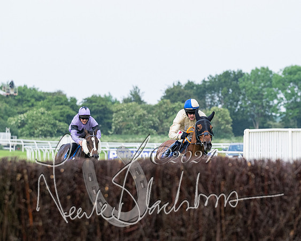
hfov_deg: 6.9
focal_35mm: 282
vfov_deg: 5.5
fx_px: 2510
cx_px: 219
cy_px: 139
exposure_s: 1/1250
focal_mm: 140
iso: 800
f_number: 4
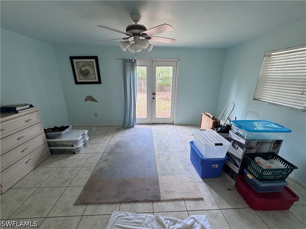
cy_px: 114
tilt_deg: -18.0
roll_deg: +0.2
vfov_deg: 85.7
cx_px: 153
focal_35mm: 14
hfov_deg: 102.1
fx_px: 124
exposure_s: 1/120
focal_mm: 2.22
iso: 64
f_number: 2.2
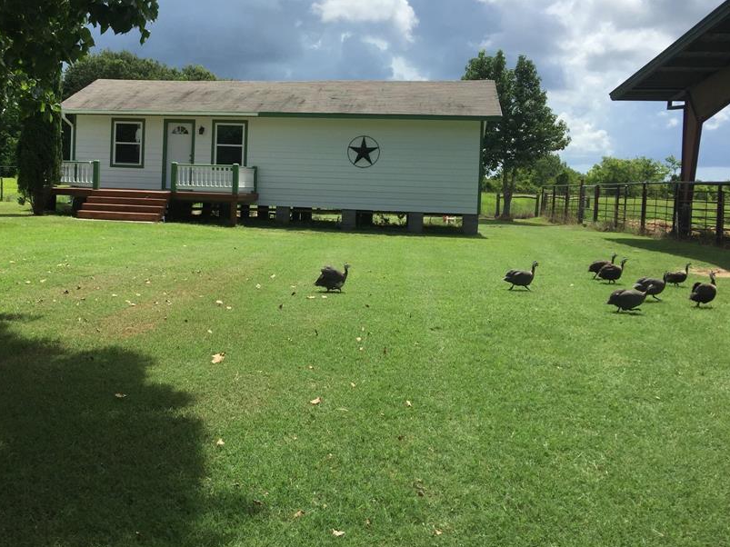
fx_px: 780
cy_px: 217
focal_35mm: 37
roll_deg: -3.7
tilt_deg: -1.7
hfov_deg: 49.6
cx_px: 268
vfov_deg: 38.5
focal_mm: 4.15
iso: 32
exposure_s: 1/2639
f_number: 2.2
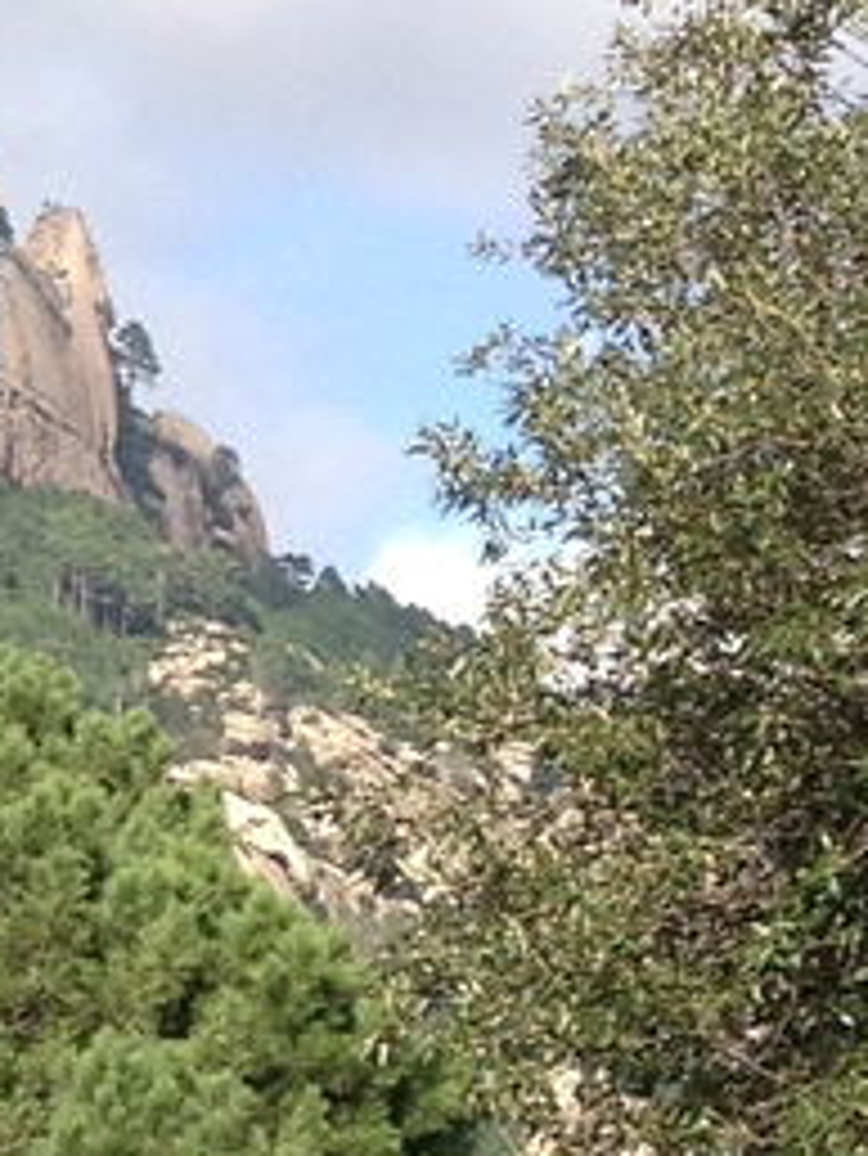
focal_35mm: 218
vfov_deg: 9.0
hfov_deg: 6.4
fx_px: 7282
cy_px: 1143
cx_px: -1435
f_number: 2.4
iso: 64
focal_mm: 4.28
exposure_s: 1/863
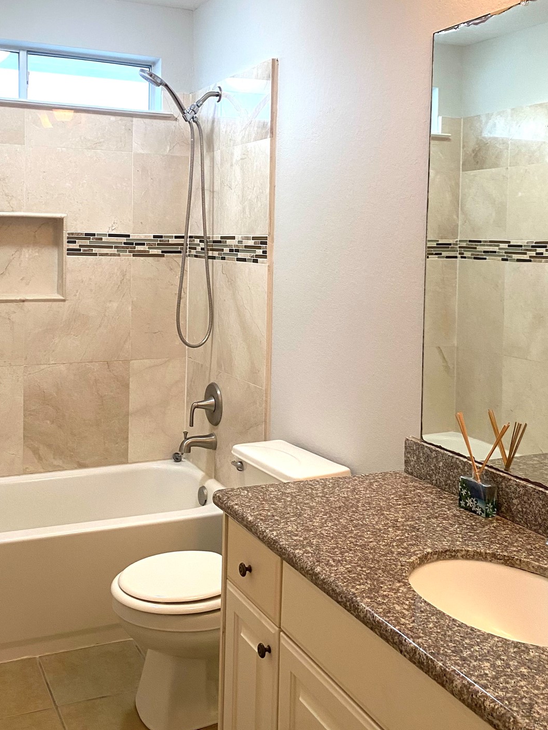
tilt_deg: -2.6
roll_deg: +0.5
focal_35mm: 38
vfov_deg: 48.7
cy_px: 291
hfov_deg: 37.6
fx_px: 802
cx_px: 232
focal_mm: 4.25
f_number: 1.8
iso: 125
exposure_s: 1/60
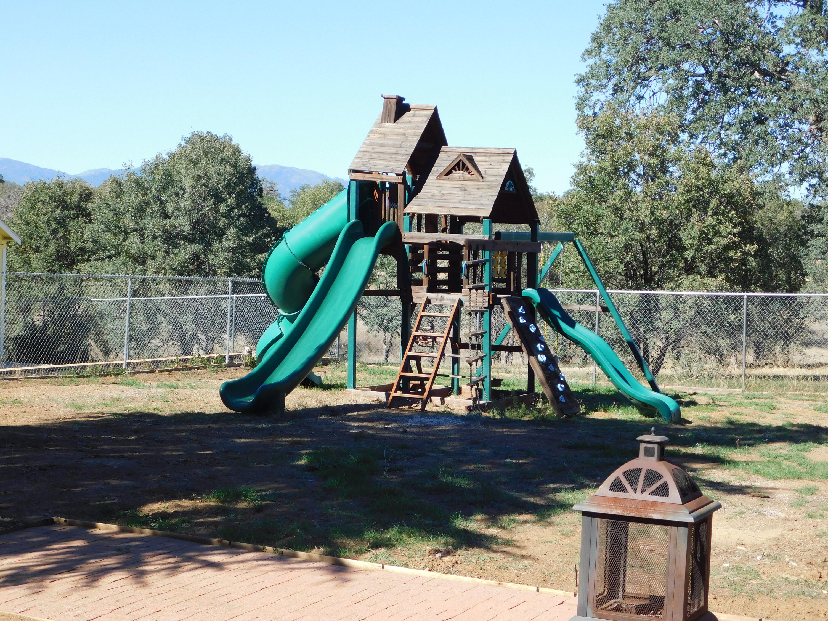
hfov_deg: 29.4
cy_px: 310
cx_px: 414
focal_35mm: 66
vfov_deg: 22.3
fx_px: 1579
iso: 125
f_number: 4.2
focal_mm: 11.7
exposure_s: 1/500
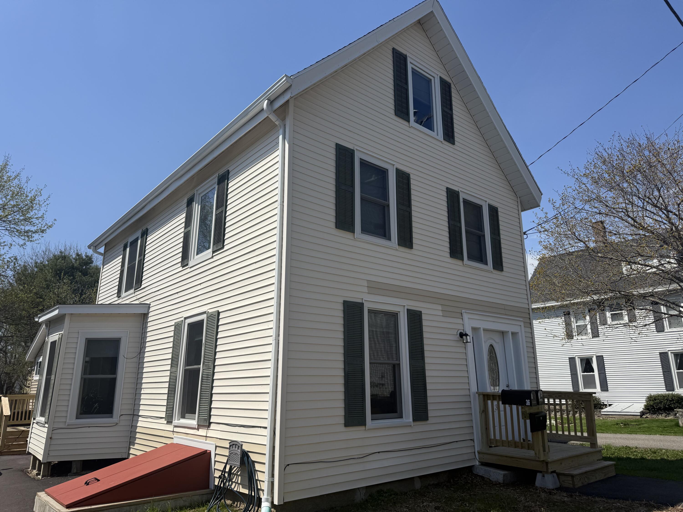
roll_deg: +0.6
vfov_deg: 56.8
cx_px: 342
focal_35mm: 24
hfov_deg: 71.6
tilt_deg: +14.8
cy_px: 256
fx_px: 474
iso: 80
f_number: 1.78
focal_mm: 6.76
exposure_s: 1/6711
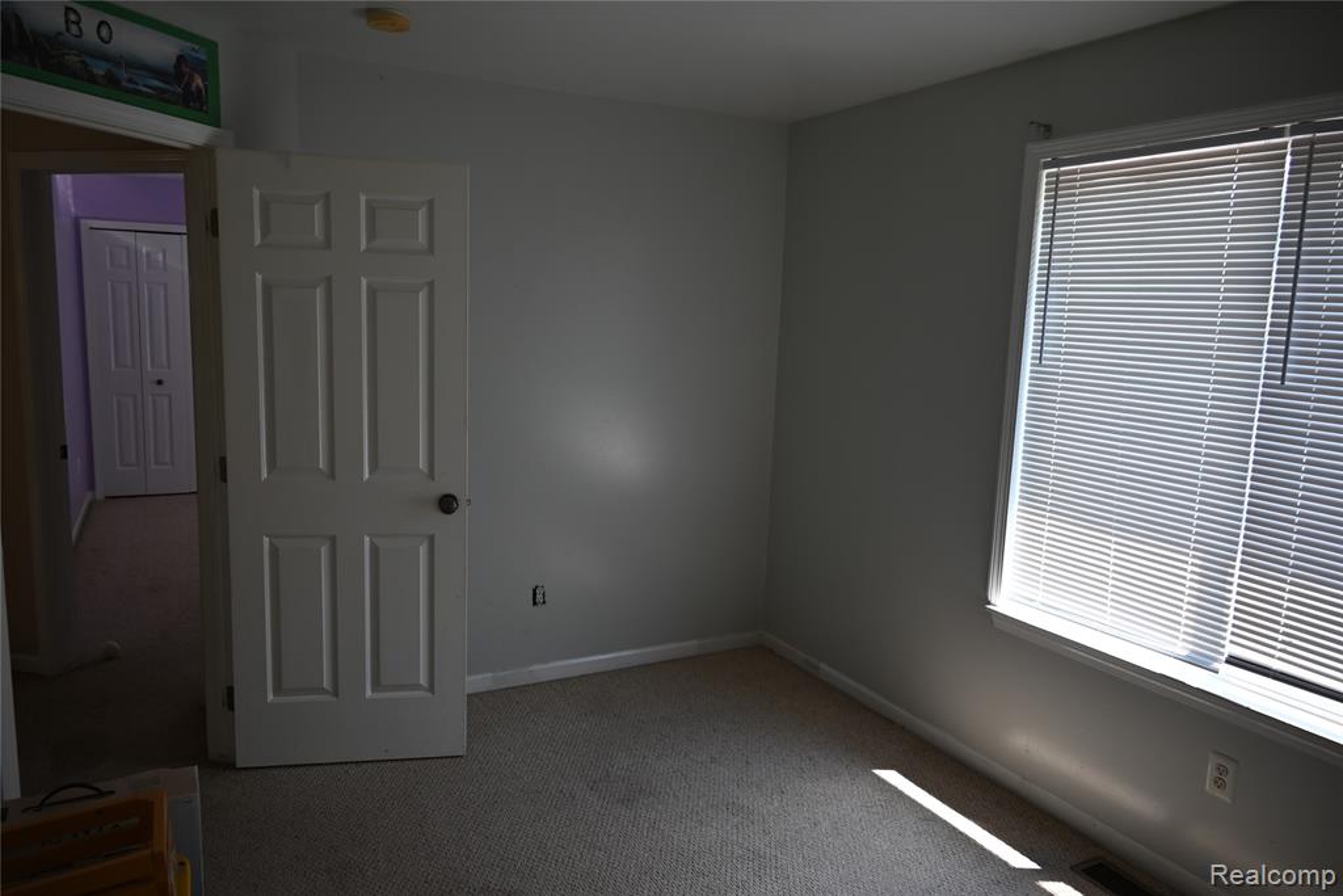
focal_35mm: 26
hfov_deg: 69.4
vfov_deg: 49.6
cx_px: 672
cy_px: 448
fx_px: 970
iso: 400
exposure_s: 1/250
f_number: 4.2
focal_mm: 26
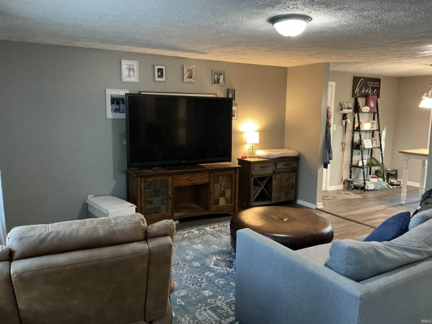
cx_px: 216
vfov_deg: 49.7
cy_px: 162
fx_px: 349
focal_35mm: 28
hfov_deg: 63.5
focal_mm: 3
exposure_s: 1/30
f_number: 1.8
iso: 250
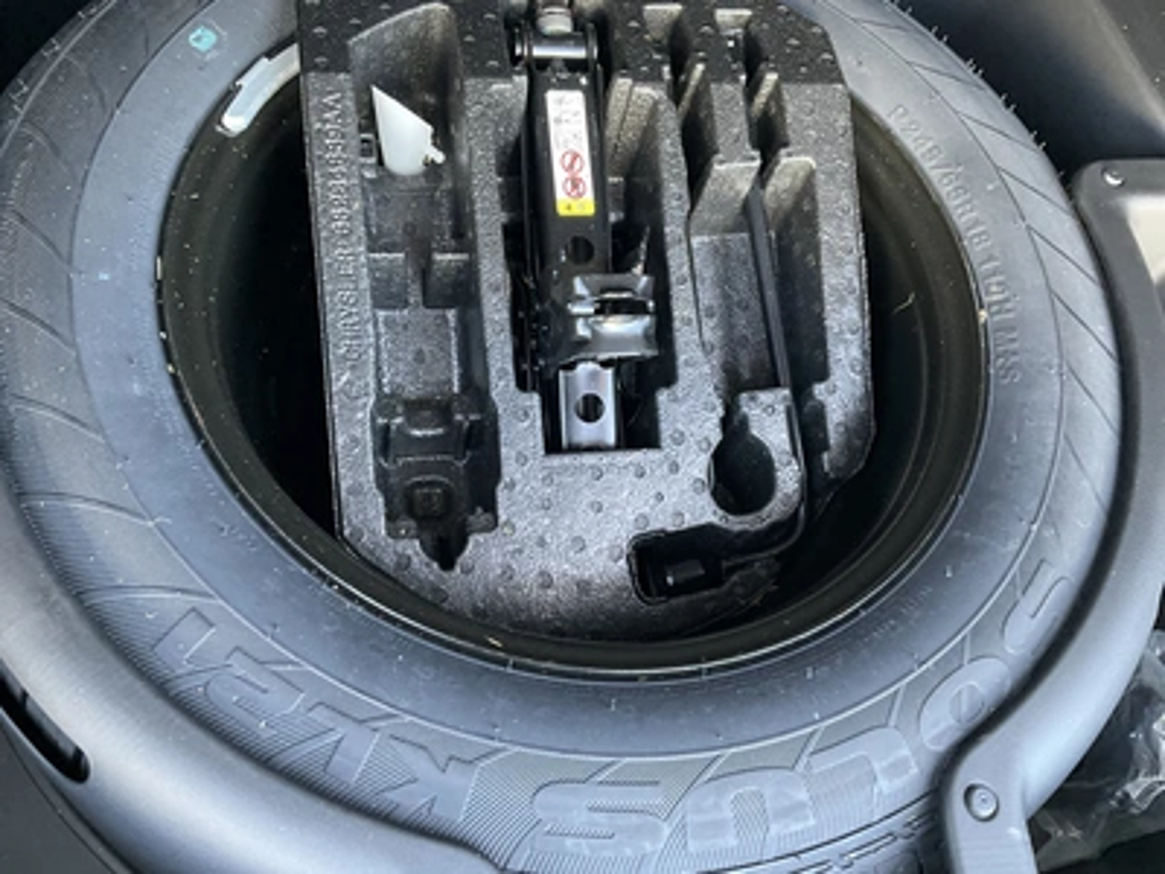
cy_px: 437
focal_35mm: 29
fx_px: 976
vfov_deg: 48.2
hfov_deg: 61.7
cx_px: 582
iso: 160
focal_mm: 3
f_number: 1.8
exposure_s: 1/60
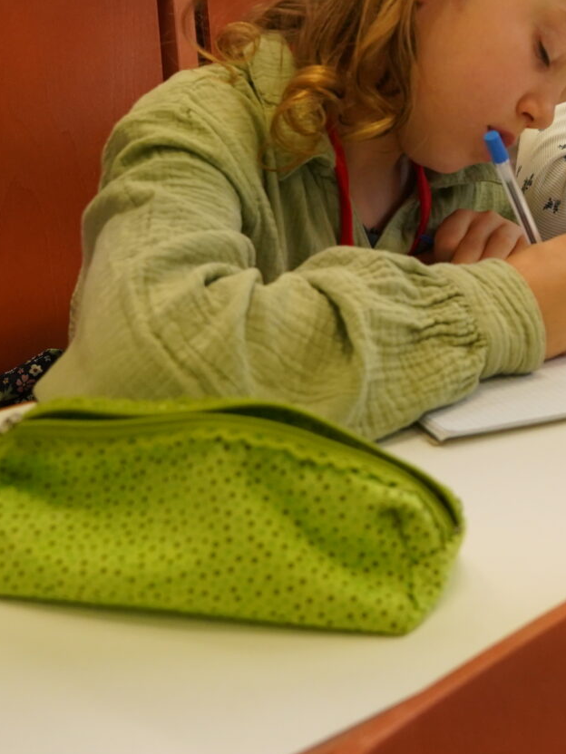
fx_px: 1613
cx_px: 705
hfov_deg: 18.7
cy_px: 18
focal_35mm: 74
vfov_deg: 25.2
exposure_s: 1/160
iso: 1600
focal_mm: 25
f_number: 5
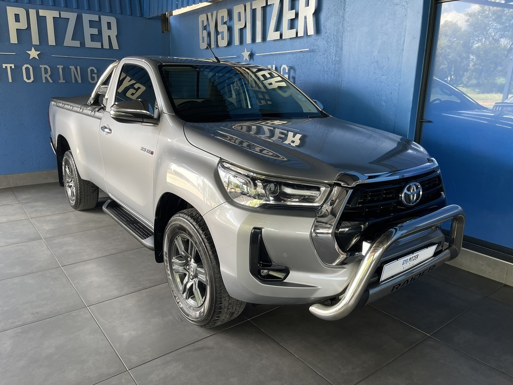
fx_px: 370
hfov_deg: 69.4
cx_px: 256
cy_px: 192
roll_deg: -0.1
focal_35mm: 25
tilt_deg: -15.9
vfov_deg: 54.9
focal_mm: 5.1
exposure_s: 1/100
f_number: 1.6
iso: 80
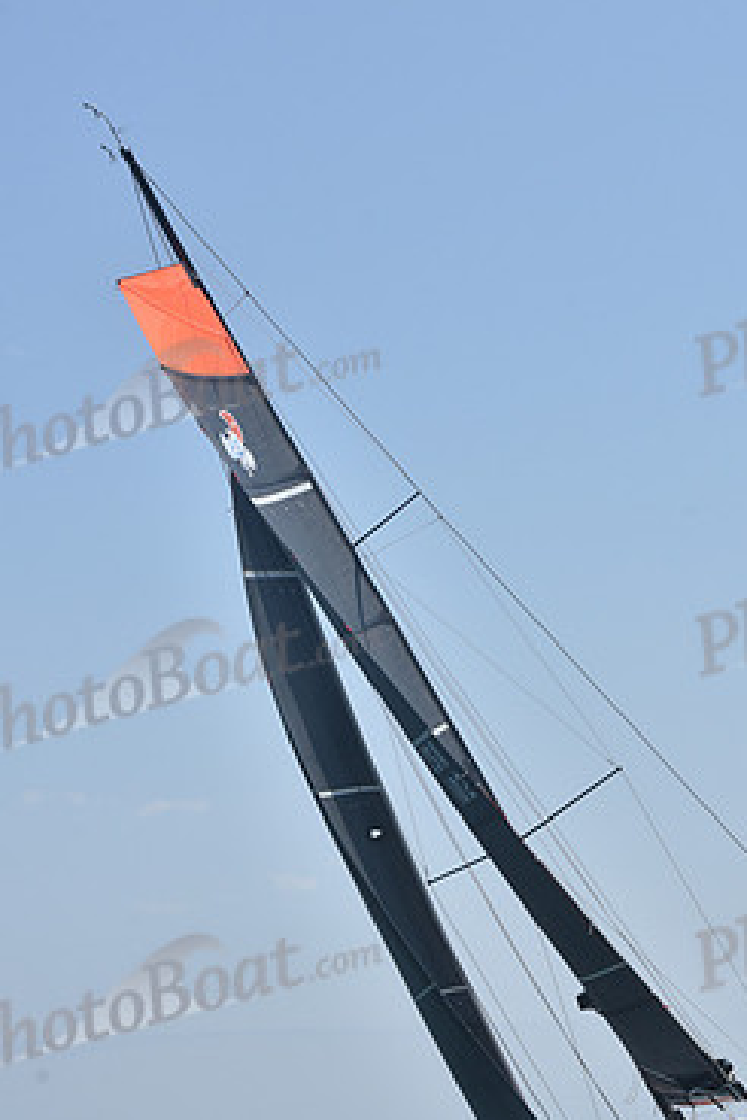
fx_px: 3423
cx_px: 539
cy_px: 798
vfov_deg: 18.5
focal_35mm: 110
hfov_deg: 12.4
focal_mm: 70
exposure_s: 1/1000
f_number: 10
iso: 320
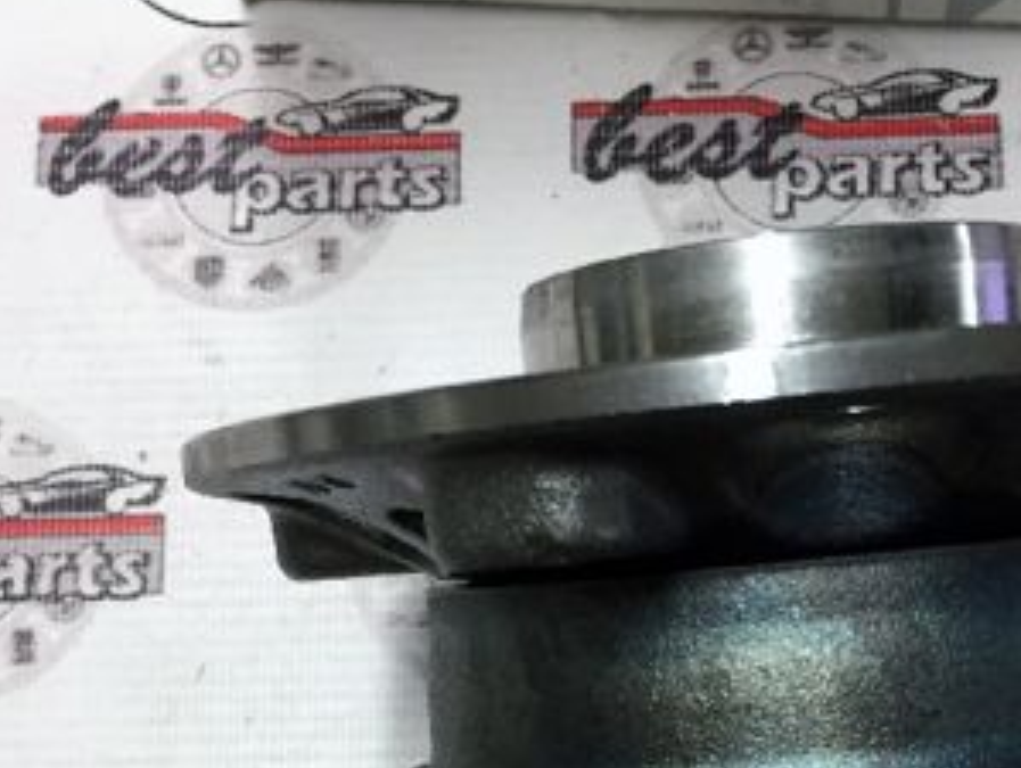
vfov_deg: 22.7
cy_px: 771
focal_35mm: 62
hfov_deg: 30.9
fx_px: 1831
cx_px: 697
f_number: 2.2
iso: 100
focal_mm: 4.15
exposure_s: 1/33
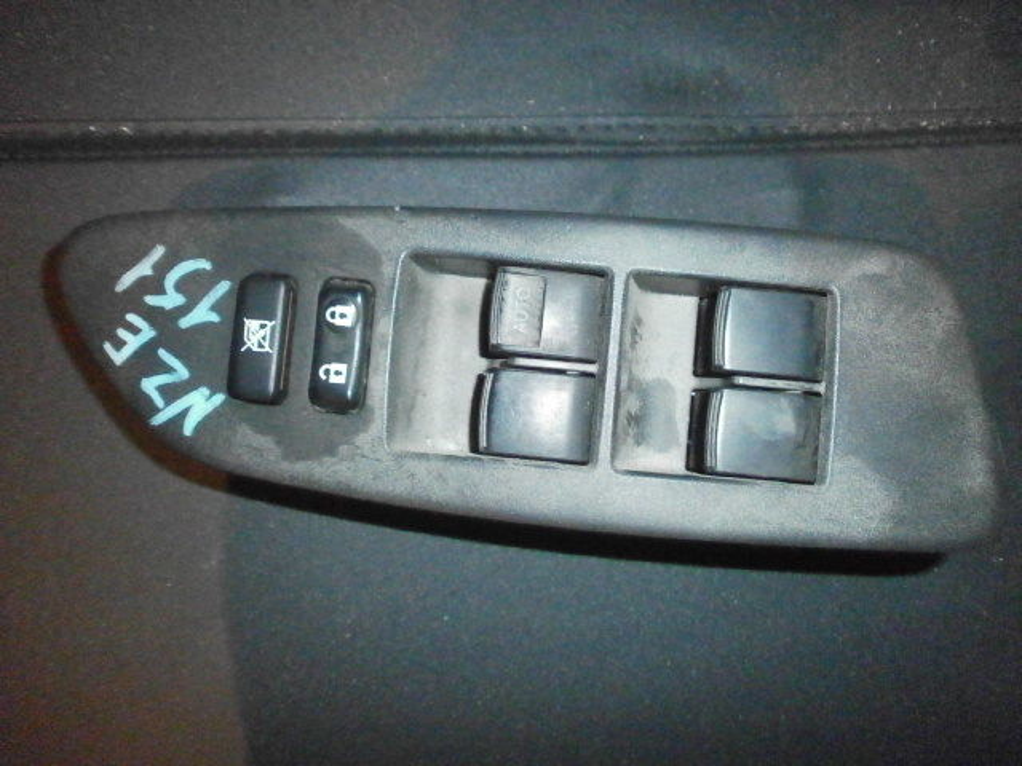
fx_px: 797
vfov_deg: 51.4
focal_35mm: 27
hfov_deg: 65.3
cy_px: 383
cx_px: 511
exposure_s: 1/30
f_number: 2.9
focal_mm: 4.8
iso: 1600
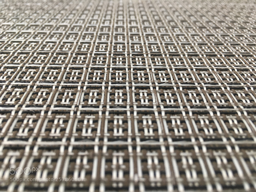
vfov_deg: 48.2
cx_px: 128
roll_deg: -1.8
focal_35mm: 29
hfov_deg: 61.7
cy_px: 96
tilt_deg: -30.8
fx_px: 214
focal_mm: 4.15
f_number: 2.2
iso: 32
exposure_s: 1/30
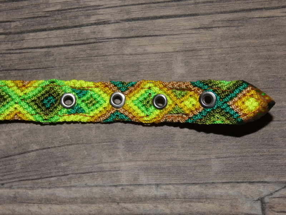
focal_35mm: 48
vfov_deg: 30.3
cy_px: 108
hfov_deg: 39.7
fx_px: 397
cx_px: 143
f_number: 3.8
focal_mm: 8.6
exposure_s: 1/60
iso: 80
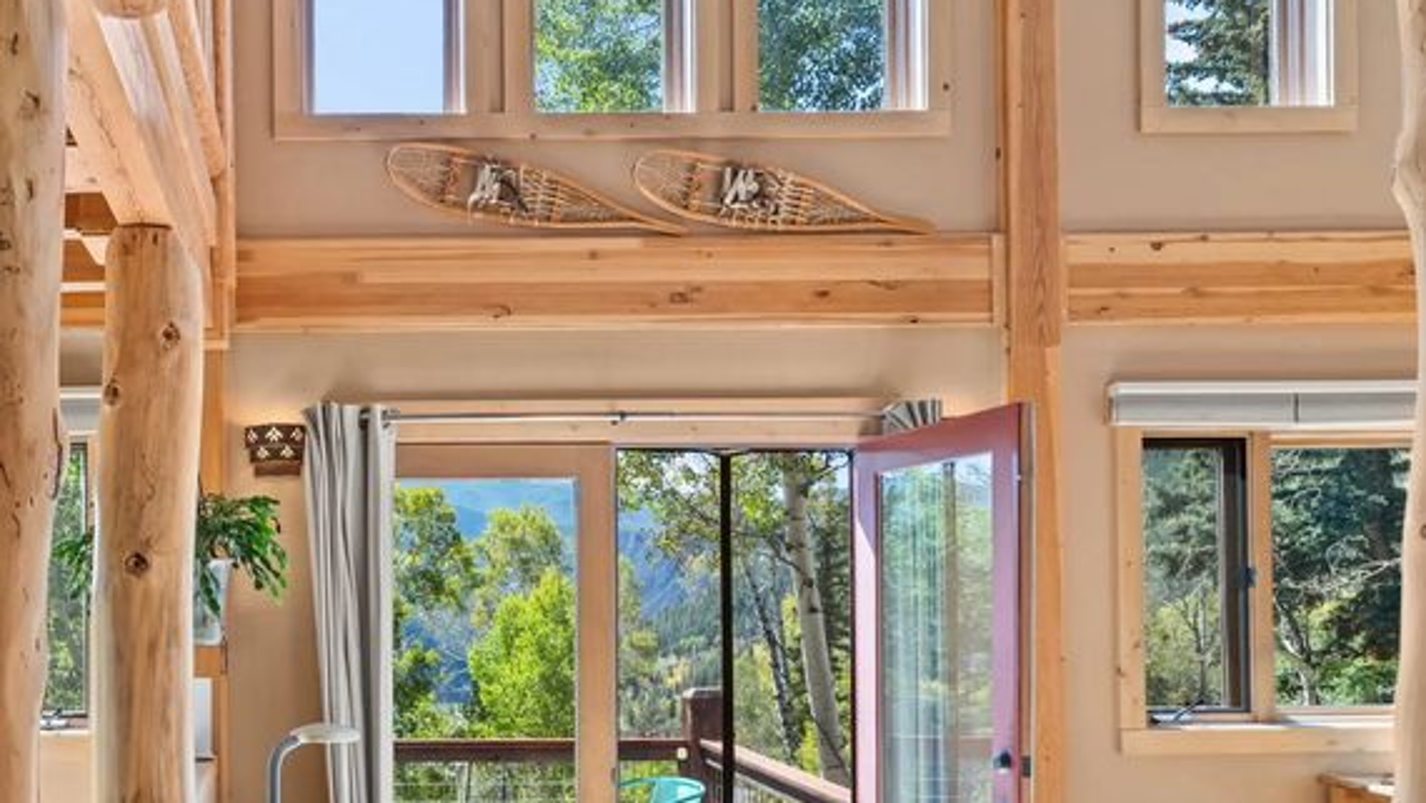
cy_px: 602
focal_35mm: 32
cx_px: 280
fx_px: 1210
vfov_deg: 35.9
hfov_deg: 56.5
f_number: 7.1
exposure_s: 1/5
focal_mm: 17
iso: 125
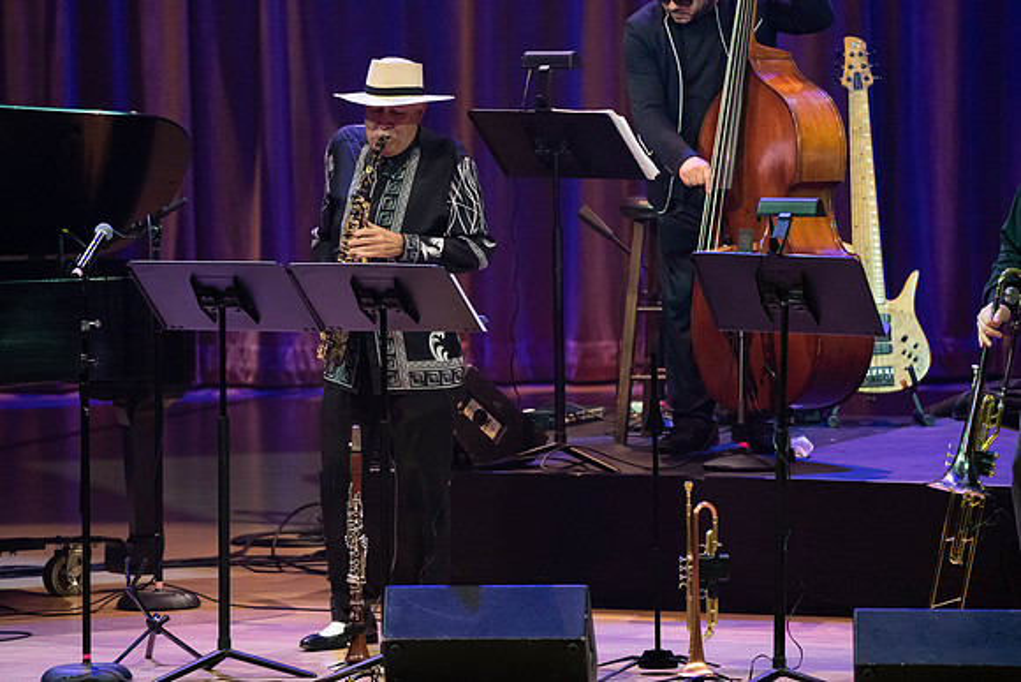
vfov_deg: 3.5
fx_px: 11006
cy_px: 341
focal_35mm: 388
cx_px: 510
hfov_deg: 5.3
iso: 3200
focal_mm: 388
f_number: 5.6
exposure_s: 1/250
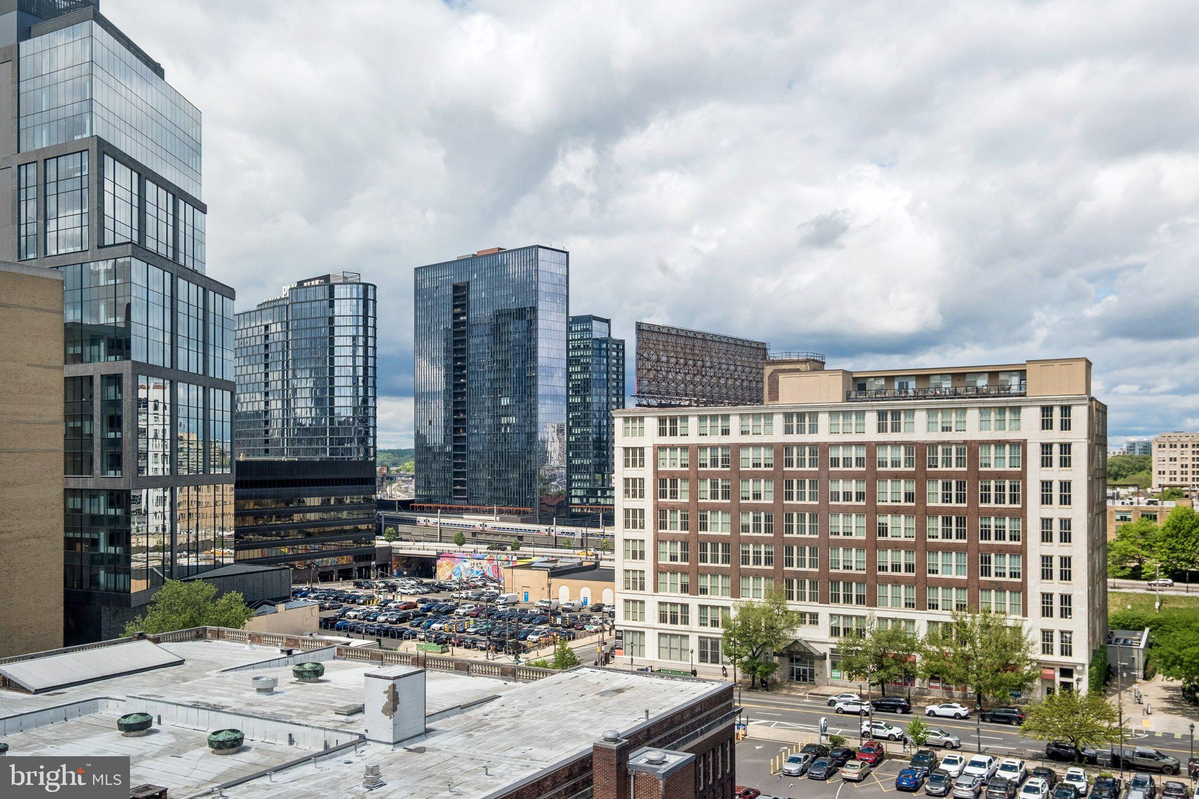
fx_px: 999
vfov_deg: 43.6
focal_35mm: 30
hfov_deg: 61.9
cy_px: 400
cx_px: 600
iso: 250
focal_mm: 20
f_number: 8
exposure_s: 1/600
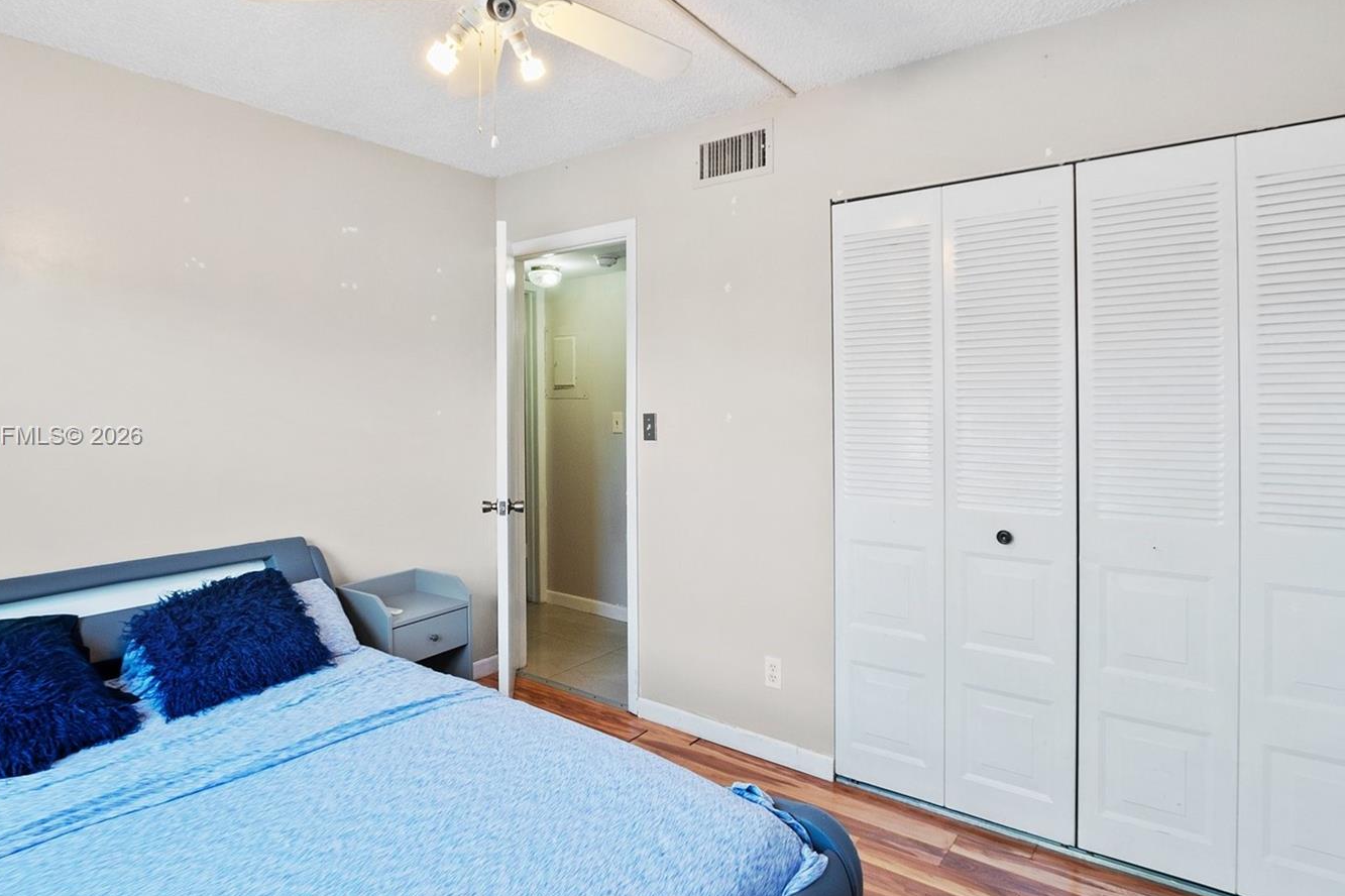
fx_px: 672
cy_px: 437
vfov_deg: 67.3
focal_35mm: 18
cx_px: 635
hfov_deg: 89.9
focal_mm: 10
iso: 560
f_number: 8
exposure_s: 1/15
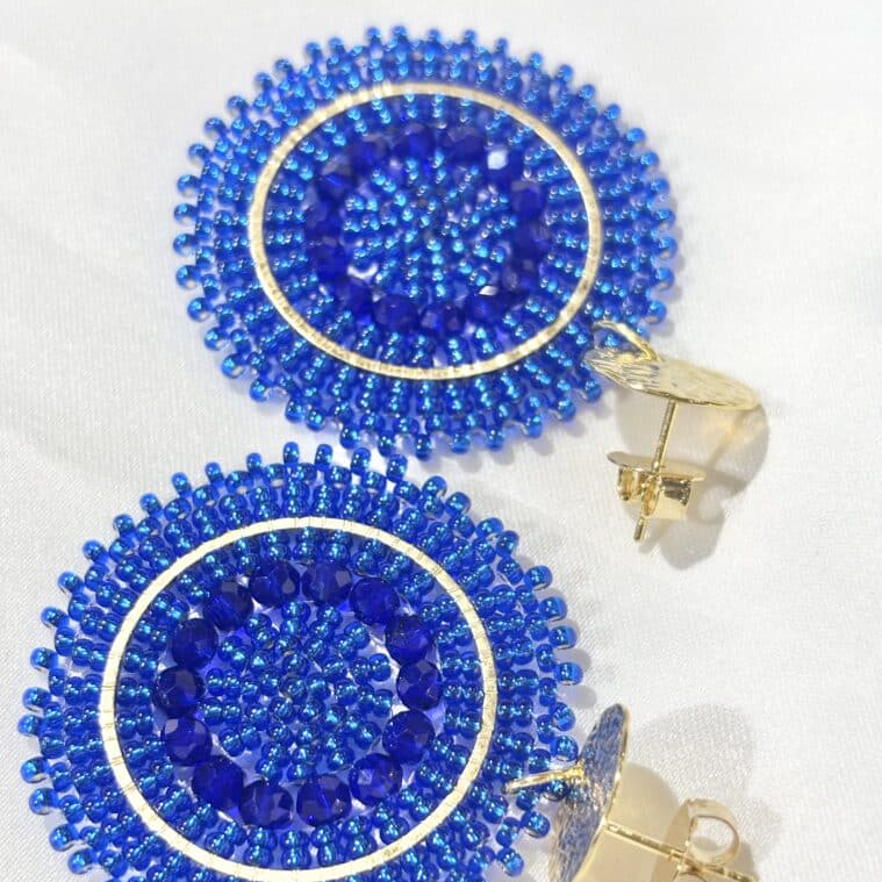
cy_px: 546
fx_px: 1787
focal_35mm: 62
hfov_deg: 27.7
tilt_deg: -65.1
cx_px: 437
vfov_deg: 27.6
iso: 25
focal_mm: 5.96
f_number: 1.6
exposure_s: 1/100
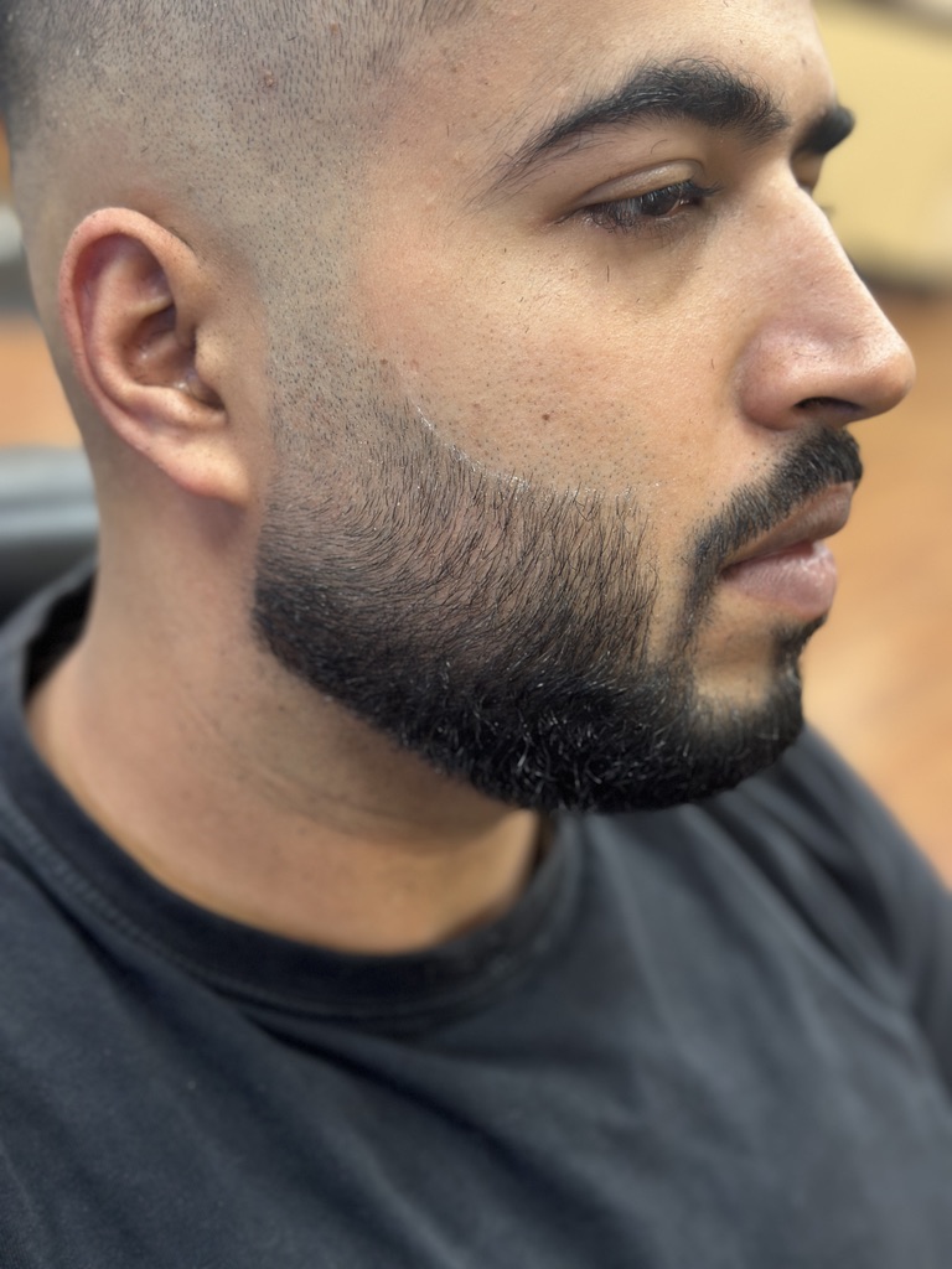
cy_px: 634
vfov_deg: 39.7
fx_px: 1760
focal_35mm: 48
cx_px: 476
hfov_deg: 30.3
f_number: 1.78
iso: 125
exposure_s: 1/60
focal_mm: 6.86
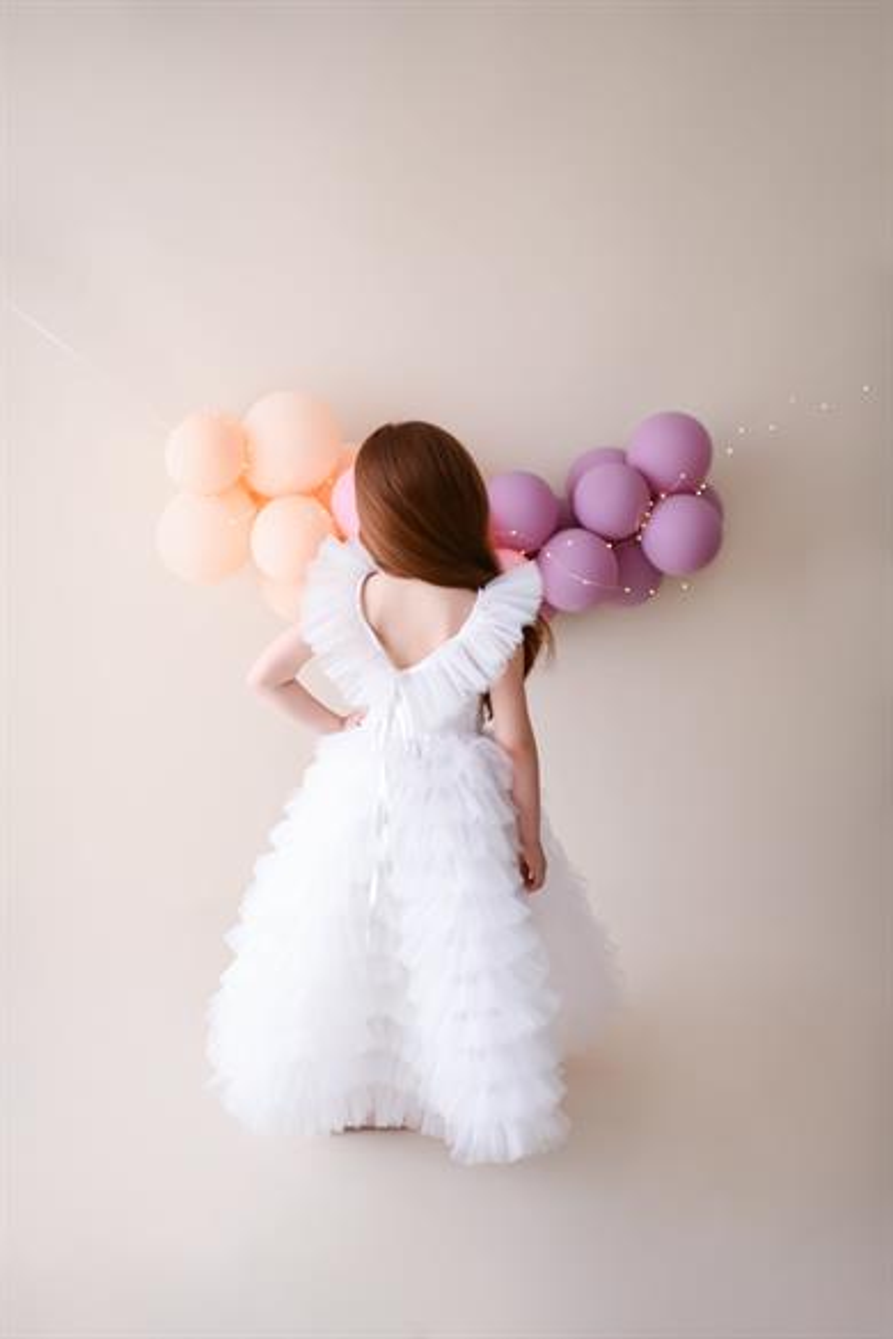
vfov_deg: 54.4
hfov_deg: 37.9
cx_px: 446
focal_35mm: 35
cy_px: 670
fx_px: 1302
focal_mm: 35
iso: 80
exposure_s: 1/320
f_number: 1.8
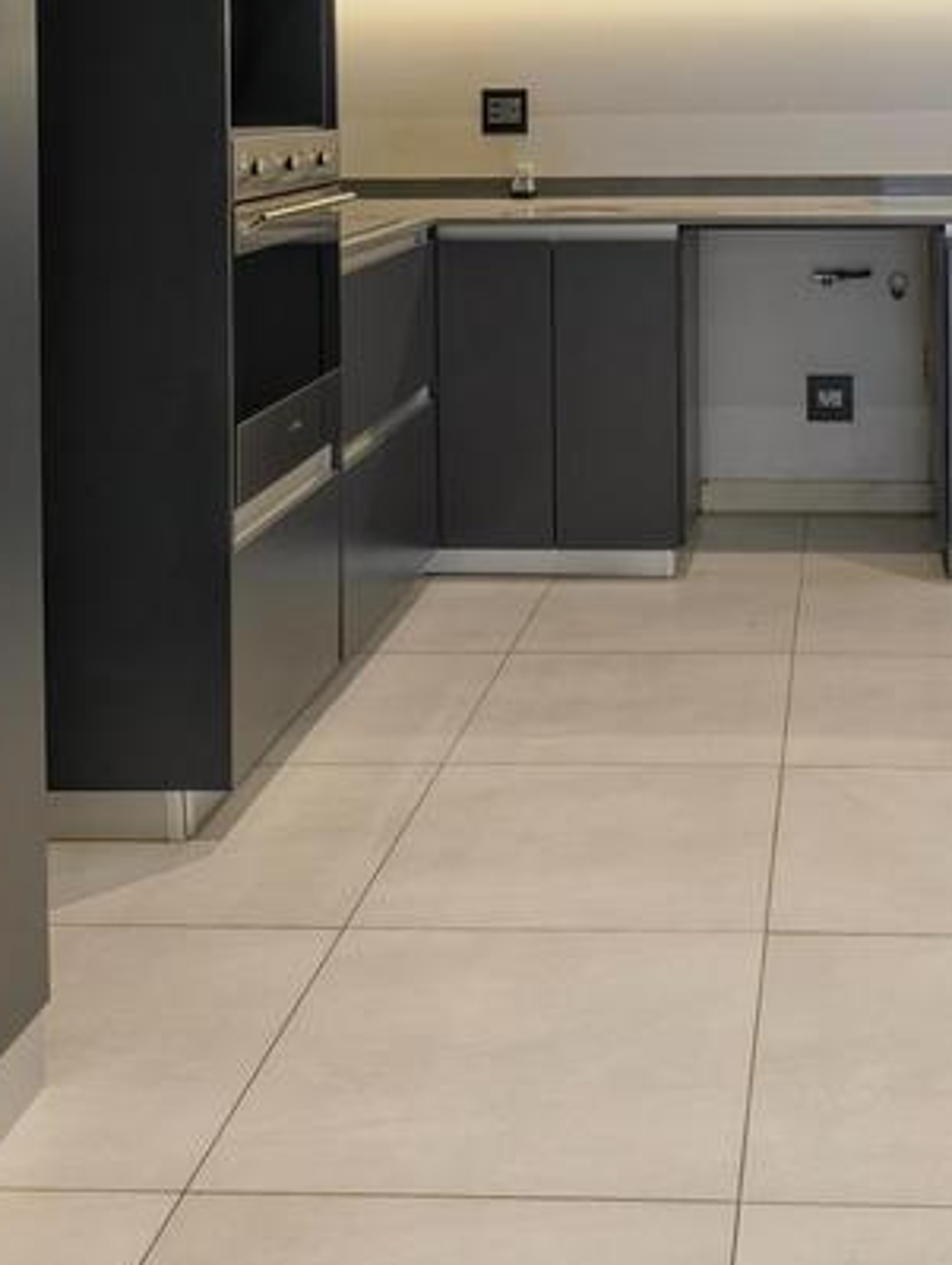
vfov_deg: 37.0
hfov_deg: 29.6
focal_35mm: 48
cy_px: 123
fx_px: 1756
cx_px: 759
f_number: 1.87
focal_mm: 5.56
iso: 800
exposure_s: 1/50
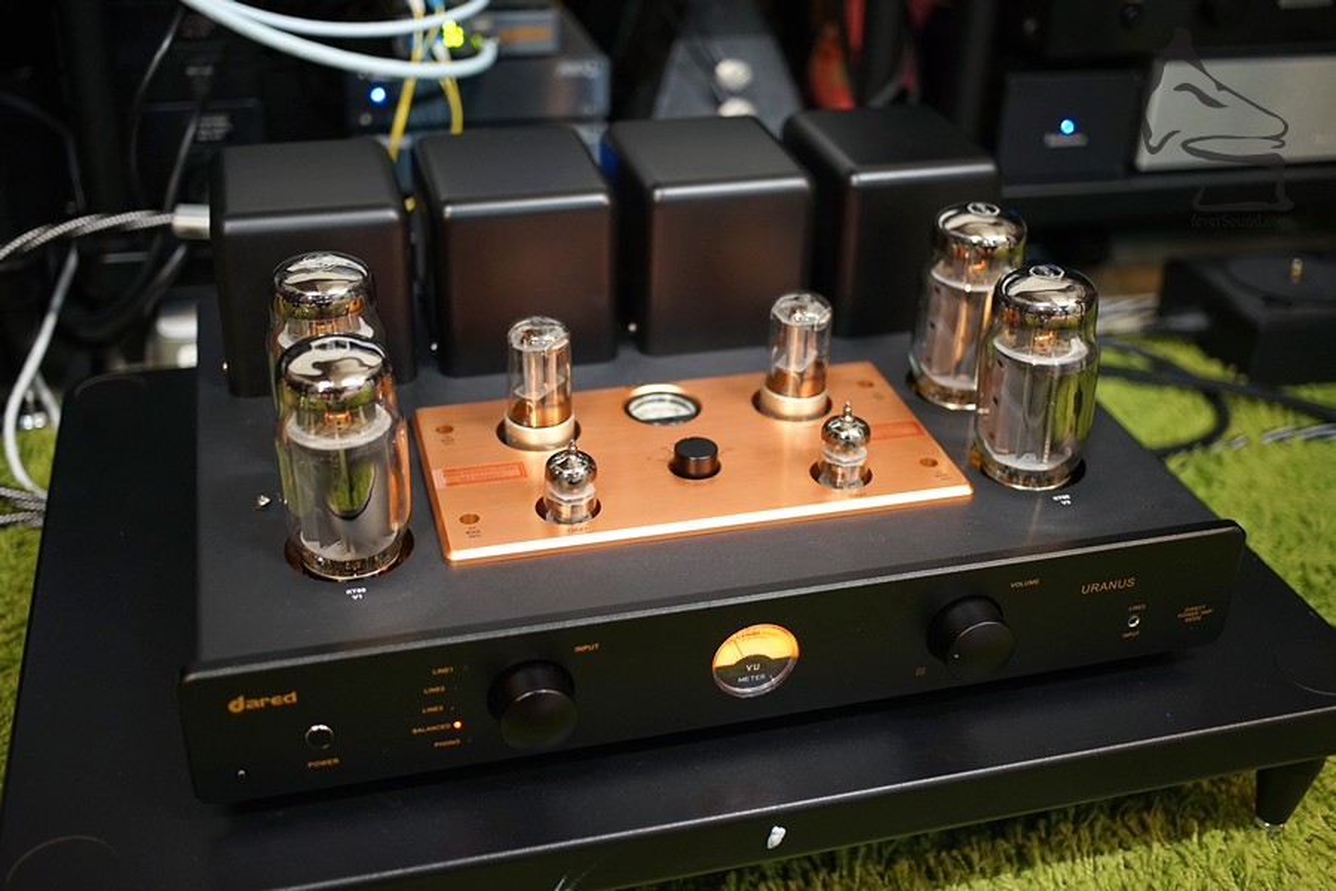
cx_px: 668
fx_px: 1484
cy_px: 446
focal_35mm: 40
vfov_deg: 33.4
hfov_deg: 48.5
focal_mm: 40
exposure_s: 1/20
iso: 1600
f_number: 2.8
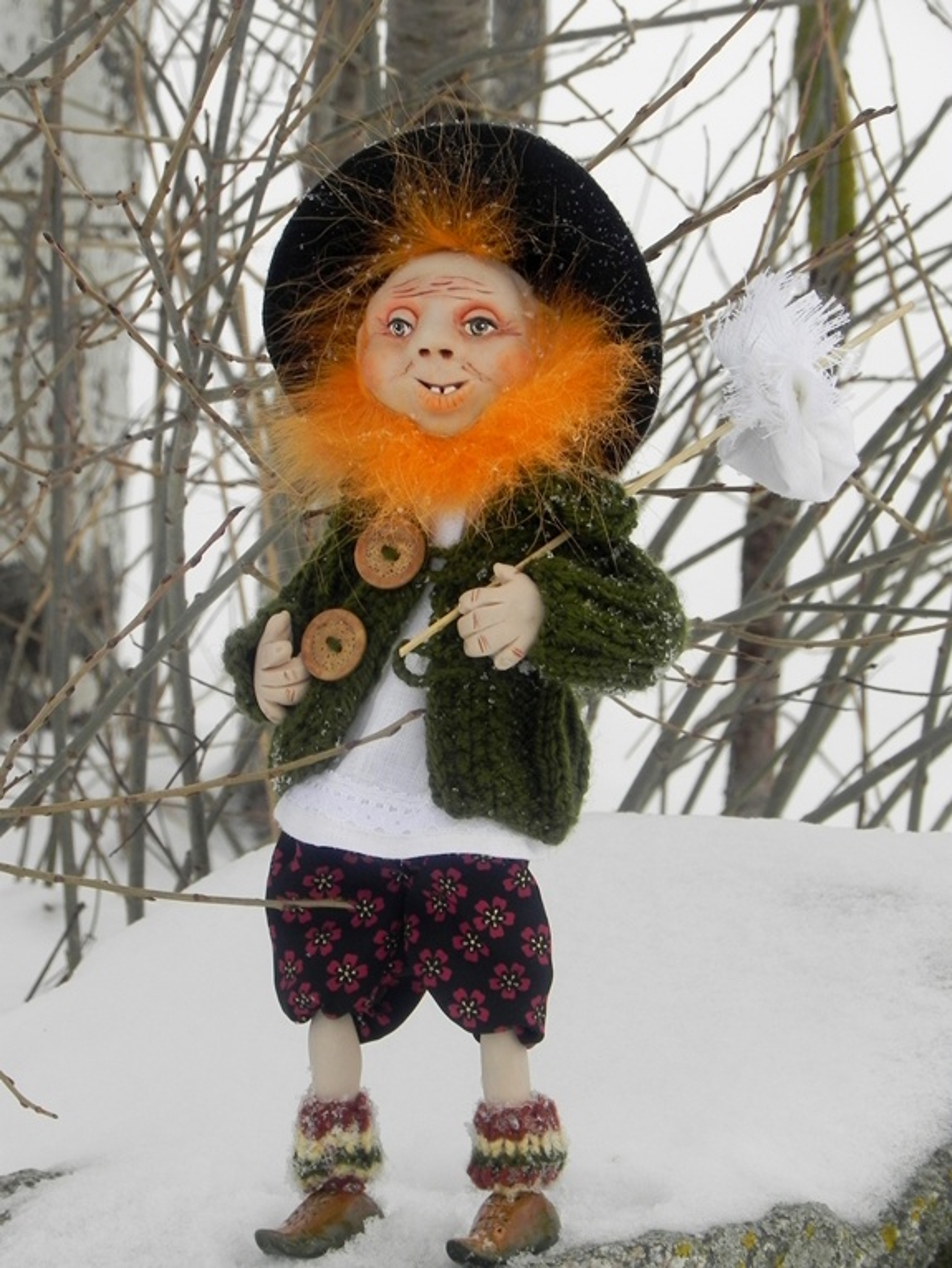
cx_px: 476
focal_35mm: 212
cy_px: 634
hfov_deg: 7.0
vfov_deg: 9.3
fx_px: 7769
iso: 160
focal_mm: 37.7
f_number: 5.6
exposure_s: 1/245
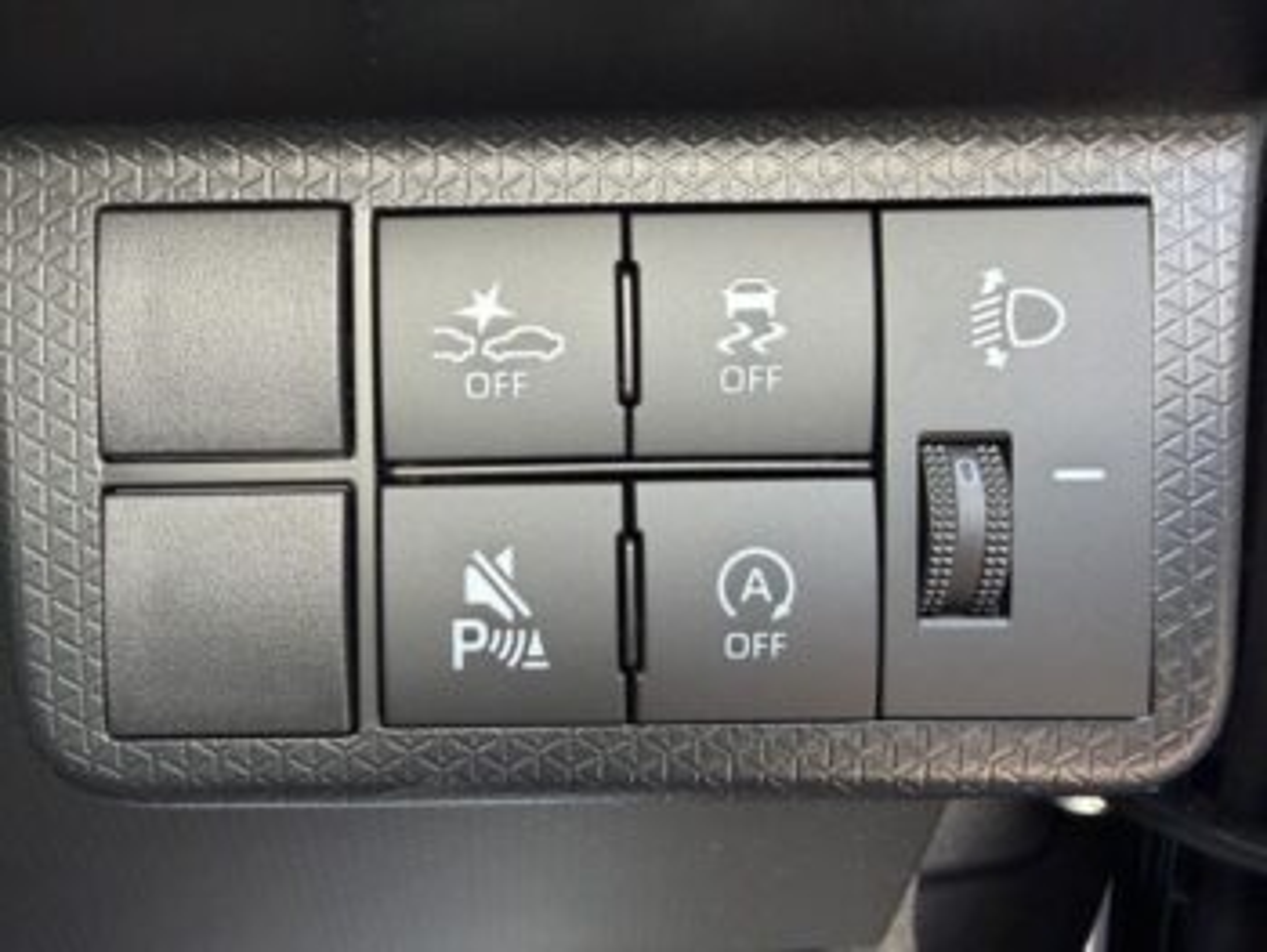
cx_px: 634
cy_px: 476
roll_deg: +1.6
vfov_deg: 53.1
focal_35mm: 26
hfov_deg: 67.3
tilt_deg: -14.9
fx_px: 952
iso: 200
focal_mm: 2.22
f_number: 2.2
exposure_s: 1/121
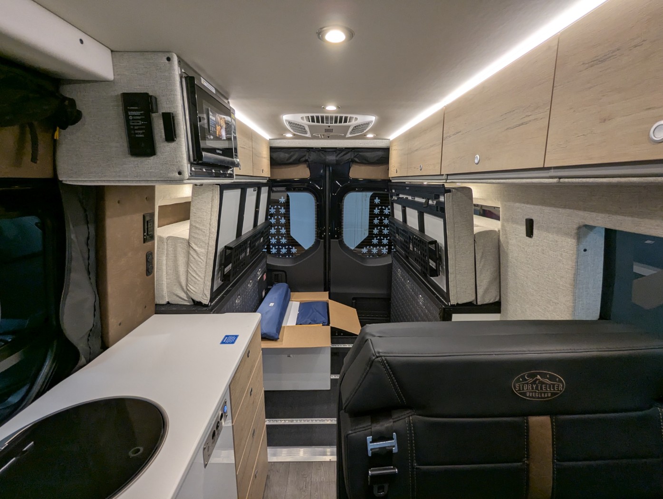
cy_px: 250
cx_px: 332
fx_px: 307
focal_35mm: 16
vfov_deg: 78.2
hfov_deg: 94.4
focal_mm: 2.35
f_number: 2.2
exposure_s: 1/44.9
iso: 142
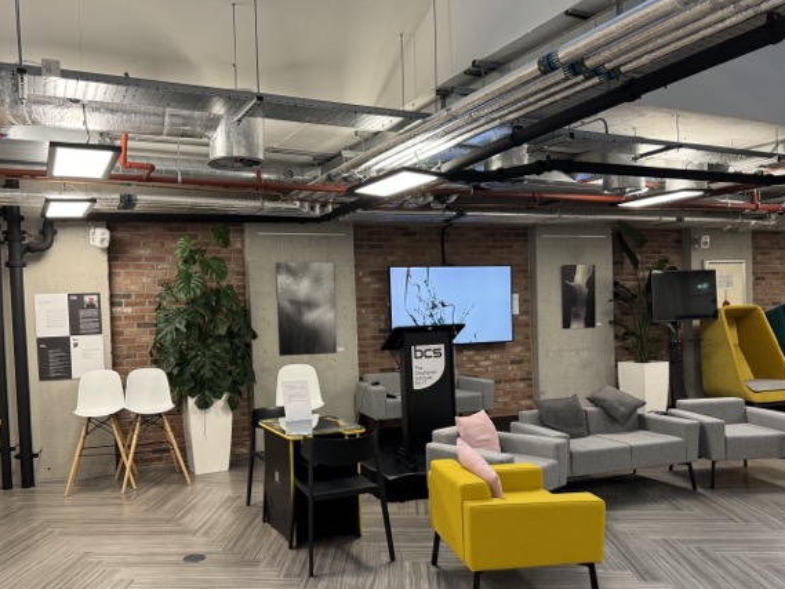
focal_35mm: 27
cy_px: 328
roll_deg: -1.1
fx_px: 612
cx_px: 350
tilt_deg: -1.5
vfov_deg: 51.3
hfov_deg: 65.1
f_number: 1.78
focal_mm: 6.86
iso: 200
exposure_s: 1/100
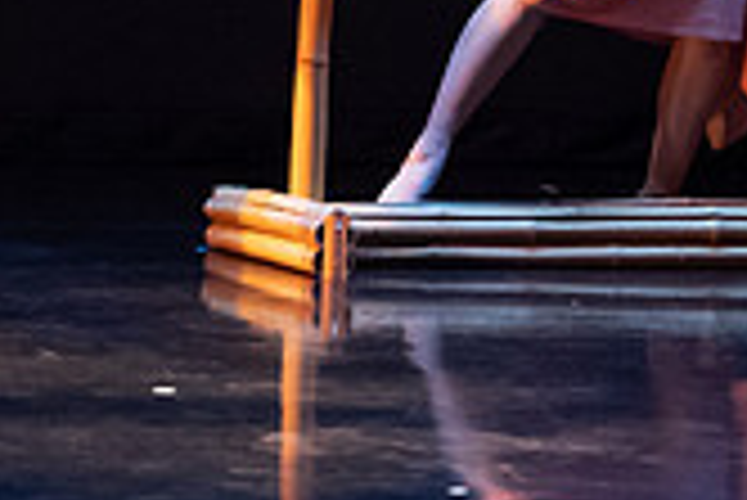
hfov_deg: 5.6
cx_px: 652
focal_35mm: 370
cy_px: -420
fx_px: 7684
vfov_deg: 3.7
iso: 4000
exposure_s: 1/250
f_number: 2.8
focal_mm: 75
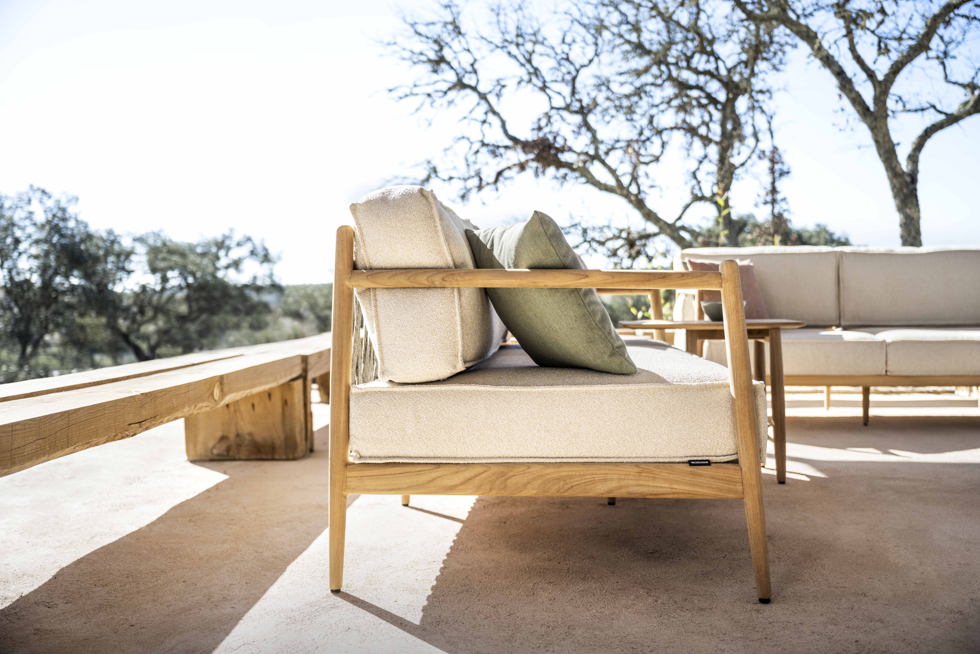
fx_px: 898
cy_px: 327
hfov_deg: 57.2
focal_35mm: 33
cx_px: 490
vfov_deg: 40.0
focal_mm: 33
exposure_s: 1/1600
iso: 100
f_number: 2.8
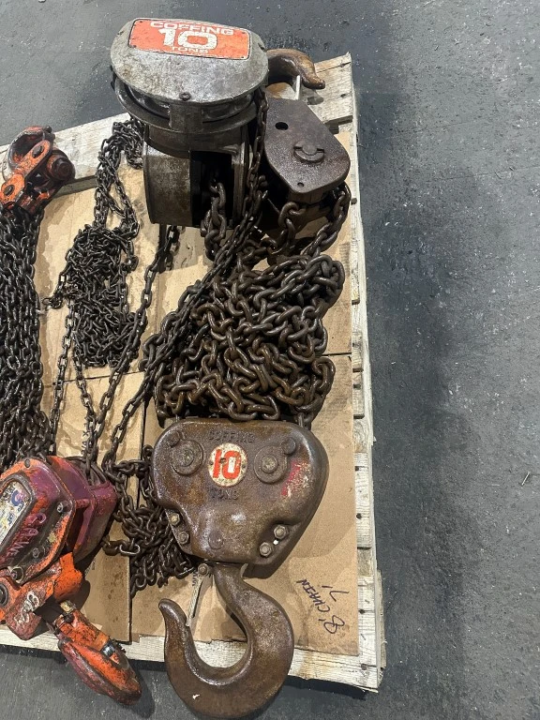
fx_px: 499
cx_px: 270
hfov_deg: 56.8
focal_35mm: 24
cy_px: 360
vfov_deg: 71.6
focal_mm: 6.86
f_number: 1.78
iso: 640
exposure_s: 1/60
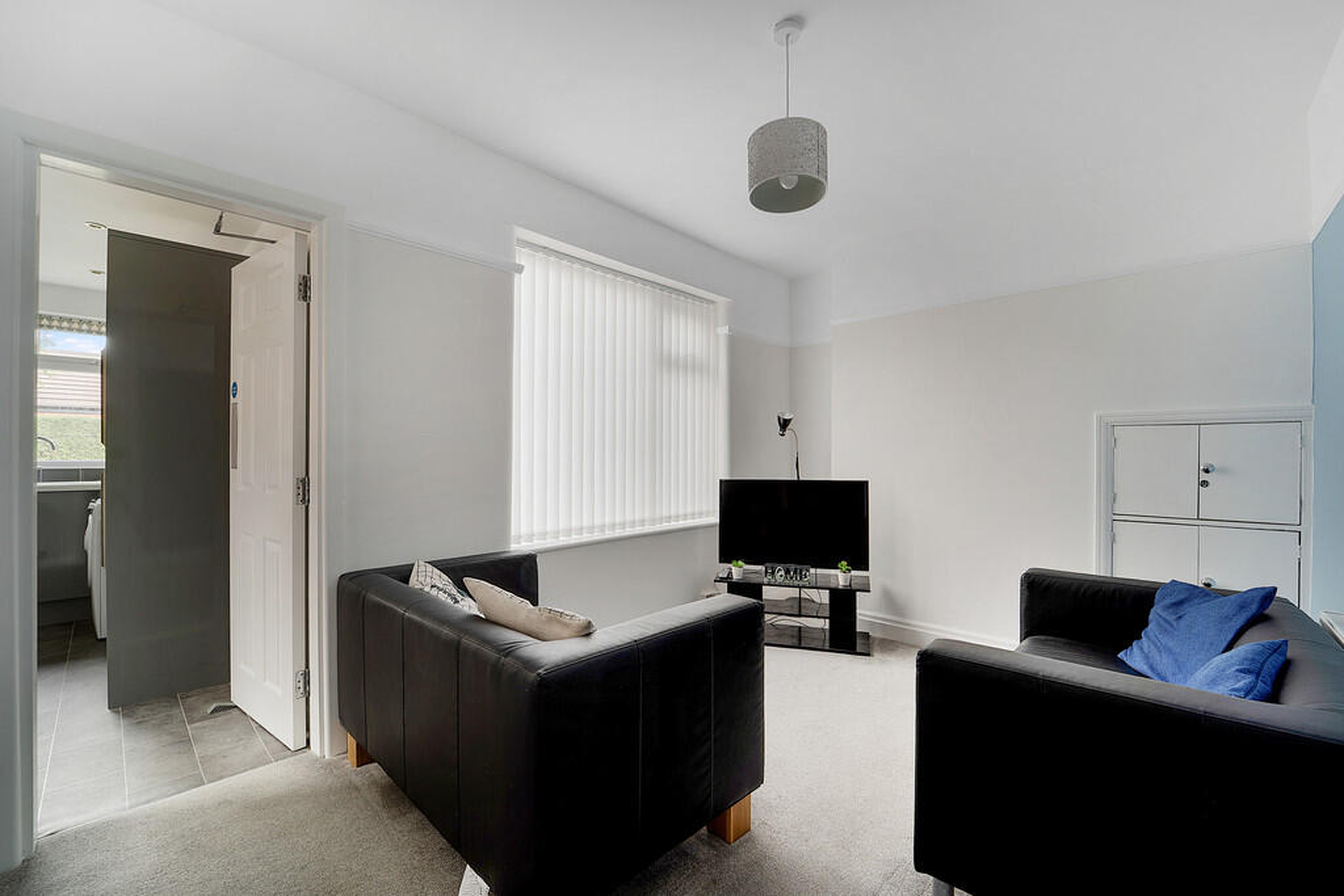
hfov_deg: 104.2
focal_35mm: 14
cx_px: 672
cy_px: 448
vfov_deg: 81.2
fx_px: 523
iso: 64
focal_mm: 14
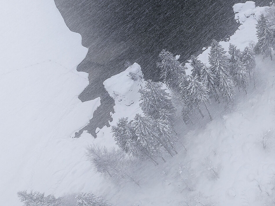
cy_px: 76
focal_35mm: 61
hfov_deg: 28.9
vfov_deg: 23.9
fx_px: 484
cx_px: 297
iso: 200
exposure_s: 1/50
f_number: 3.5
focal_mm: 12.29
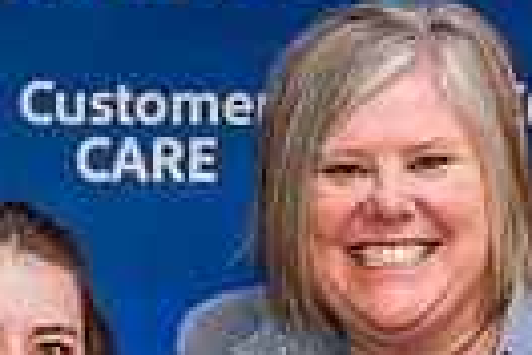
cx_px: 230
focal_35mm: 167
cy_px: 530
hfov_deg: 12.3
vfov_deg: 8.1
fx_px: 2468
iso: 1250
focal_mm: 38
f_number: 4
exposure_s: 1/160
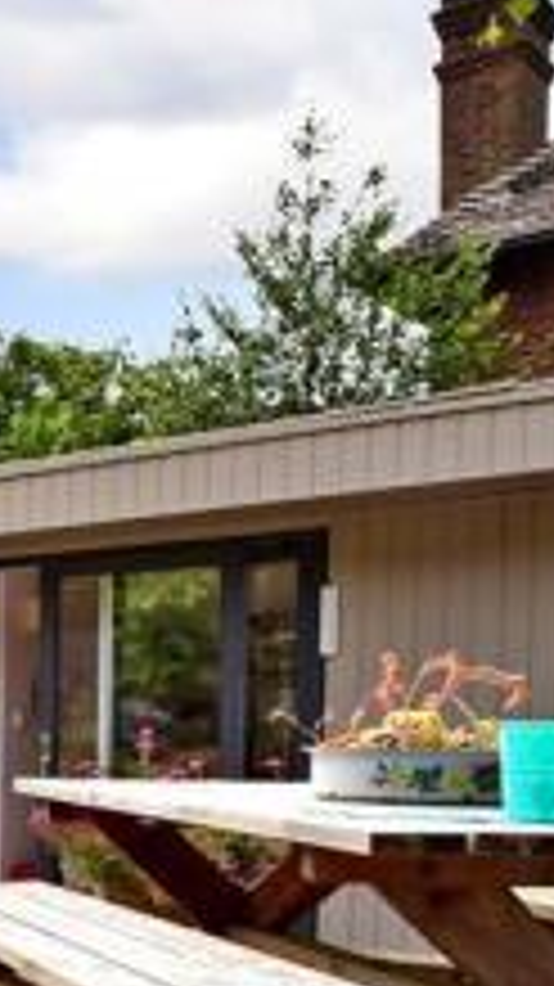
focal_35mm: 47
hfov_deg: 15.5
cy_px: 763
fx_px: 1229
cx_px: -730
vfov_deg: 42.1
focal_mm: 10
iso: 250
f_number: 13
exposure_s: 1/250
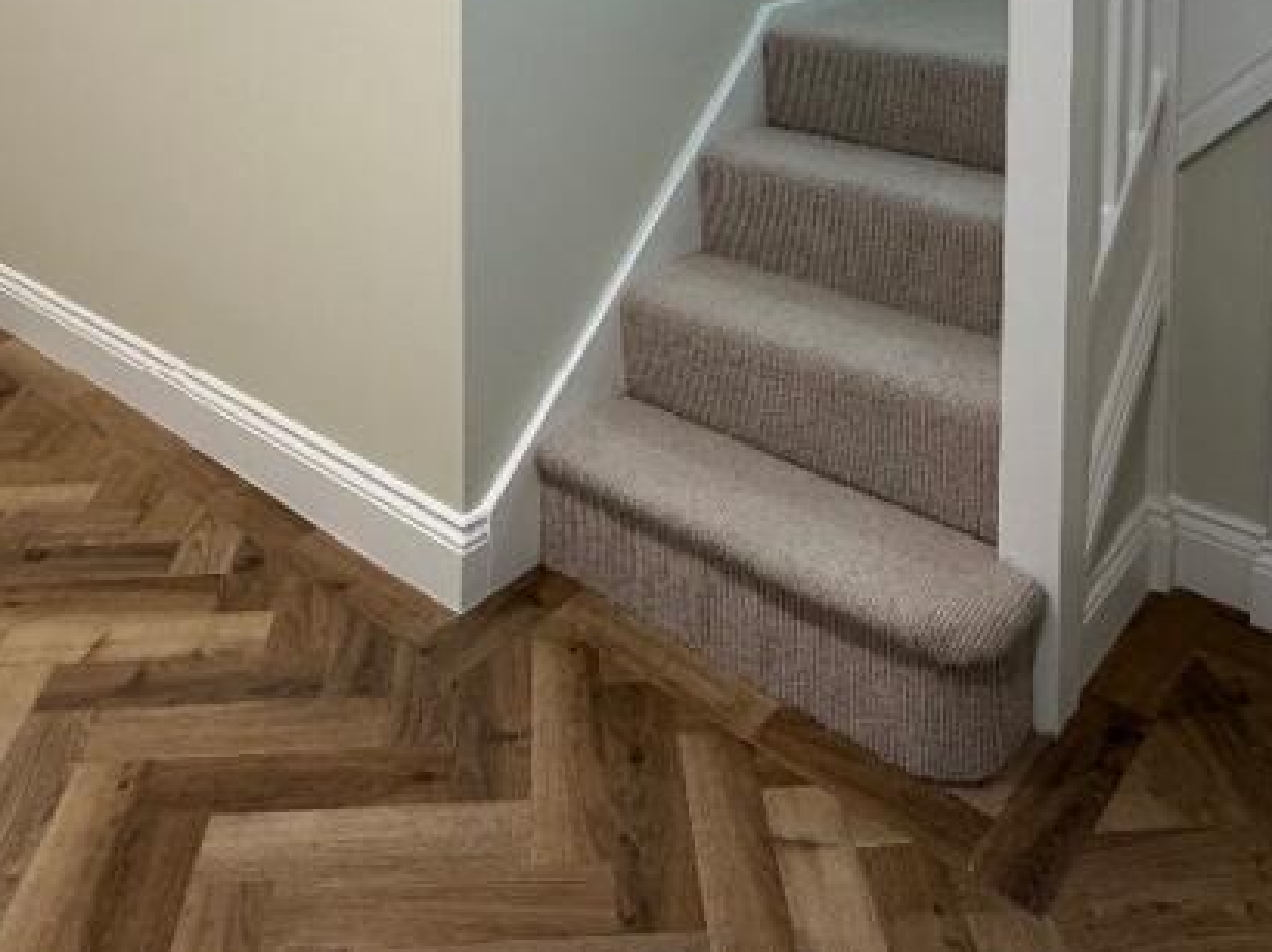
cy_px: -146
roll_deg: -0.3
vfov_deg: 34.0
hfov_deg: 52.7
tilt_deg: -3.5
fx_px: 1285
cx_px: 636
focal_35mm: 35
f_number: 2.2
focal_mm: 2.22
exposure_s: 1/100
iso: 200
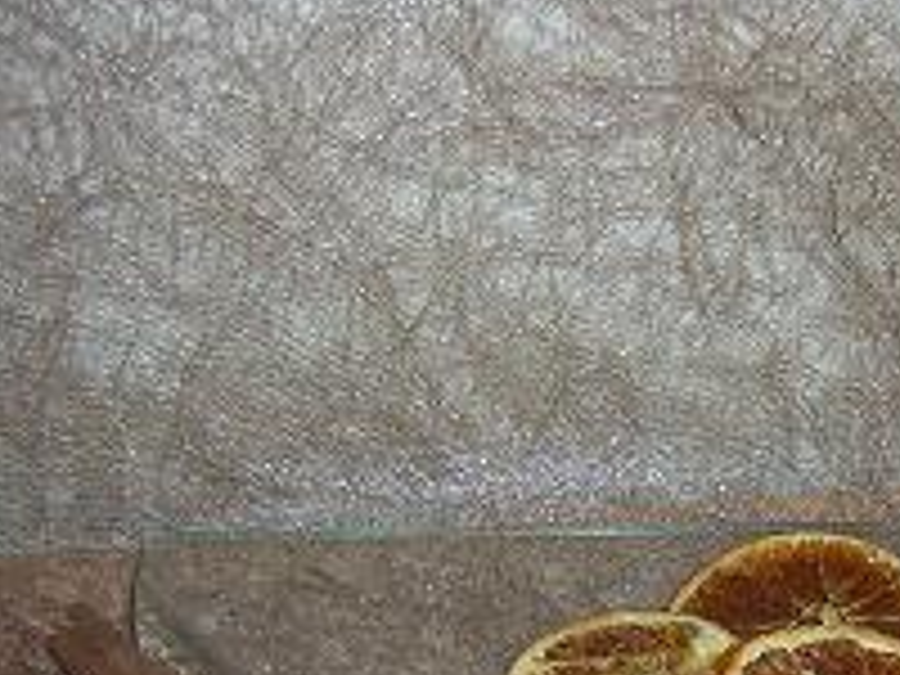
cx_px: 788
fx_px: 1872
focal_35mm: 72
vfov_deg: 19.9
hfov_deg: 26.3
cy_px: 657
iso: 50
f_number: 2.6
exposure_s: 1/60.1
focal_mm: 4.7
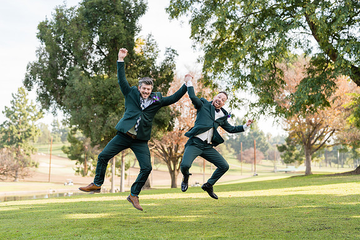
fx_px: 500
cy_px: 120
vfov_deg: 27.0
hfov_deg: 39.6
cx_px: 180
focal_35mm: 50
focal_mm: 50
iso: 320
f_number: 2
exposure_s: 1/2000
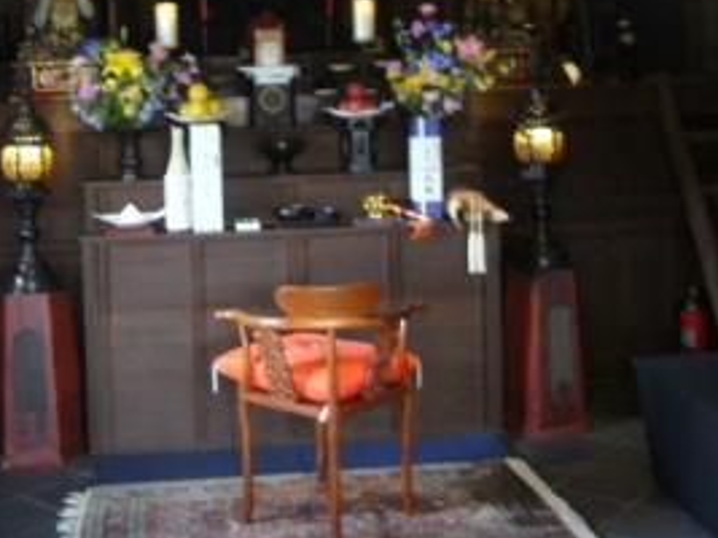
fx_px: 1078
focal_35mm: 52
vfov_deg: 27.5
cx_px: 293
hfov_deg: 36.7
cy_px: 110
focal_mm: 4.6
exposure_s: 1/4
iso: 200
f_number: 2.8
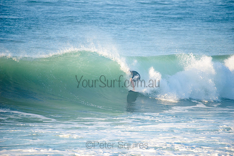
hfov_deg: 4.1
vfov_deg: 2.8
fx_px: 3251
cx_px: 117
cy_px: 78
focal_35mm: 500
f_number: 5.6
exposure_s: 1/1600
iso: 360
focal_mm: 500
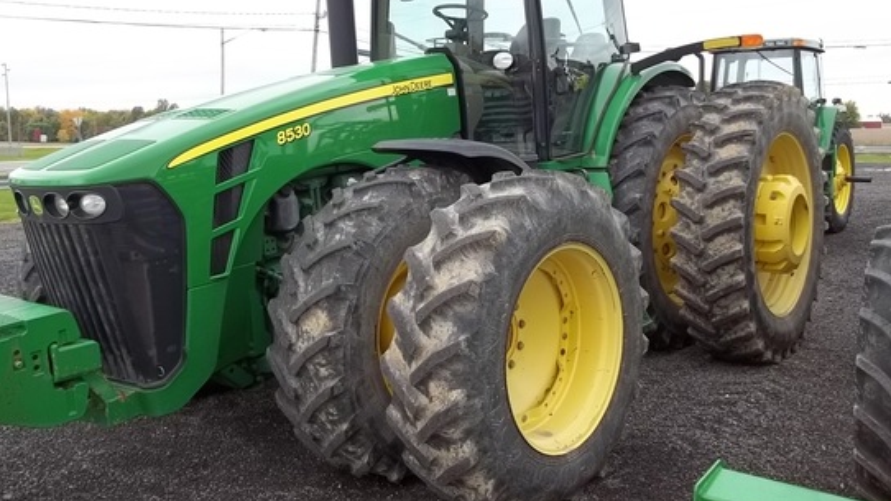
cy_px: 199
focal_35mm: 35
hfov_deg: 56.6
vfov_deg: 33.6
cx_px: 446
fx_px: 827
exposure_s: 1/80
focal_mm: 5.7
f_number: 2.9
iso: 64
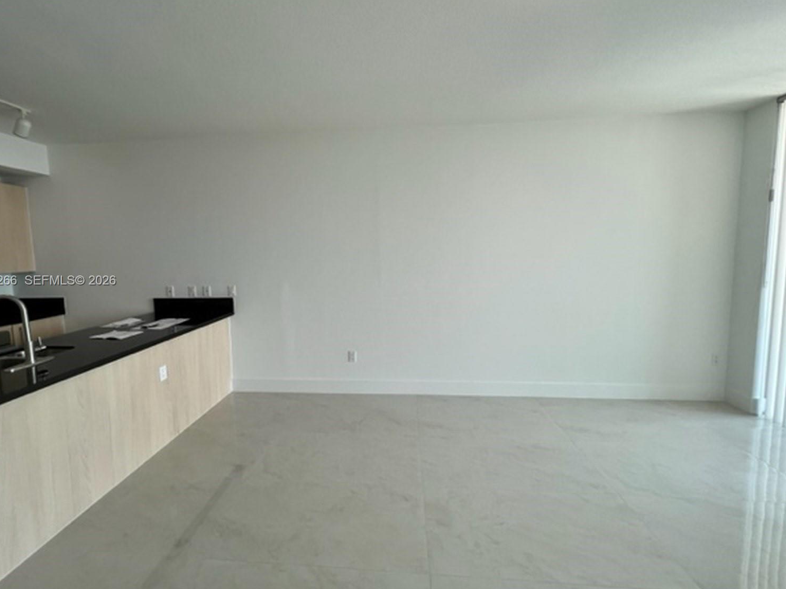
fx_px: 318
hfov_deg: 102.0
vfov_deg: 85.6
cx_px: 374
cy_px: 281
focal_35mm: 14
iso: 40
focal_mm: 1.57
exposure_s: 1/120
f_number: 1.8
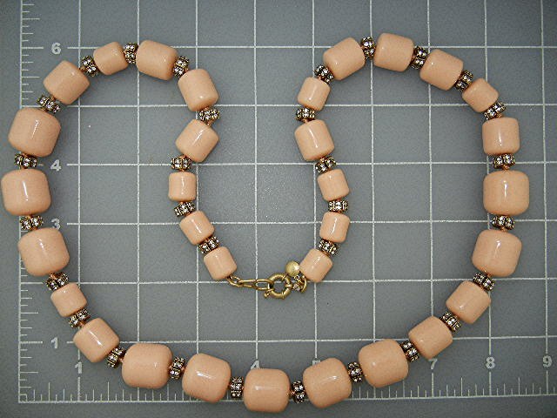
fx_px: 483
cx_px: 278
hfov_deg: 60.0
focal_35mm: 30
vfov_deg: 46.8
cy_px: 209
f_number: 3.5
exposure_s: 1/30
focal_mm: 5.4
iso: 200
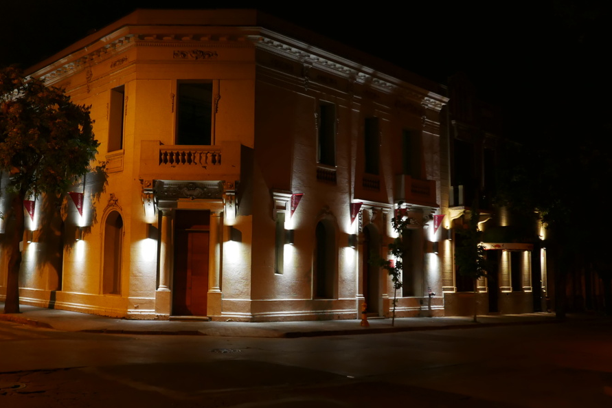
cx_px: 222
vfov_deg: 34.2
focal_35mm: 39
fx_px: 663
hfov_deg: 49.0
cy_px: 202
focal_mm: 13
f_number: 2.1
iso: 1250
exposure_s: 1/80
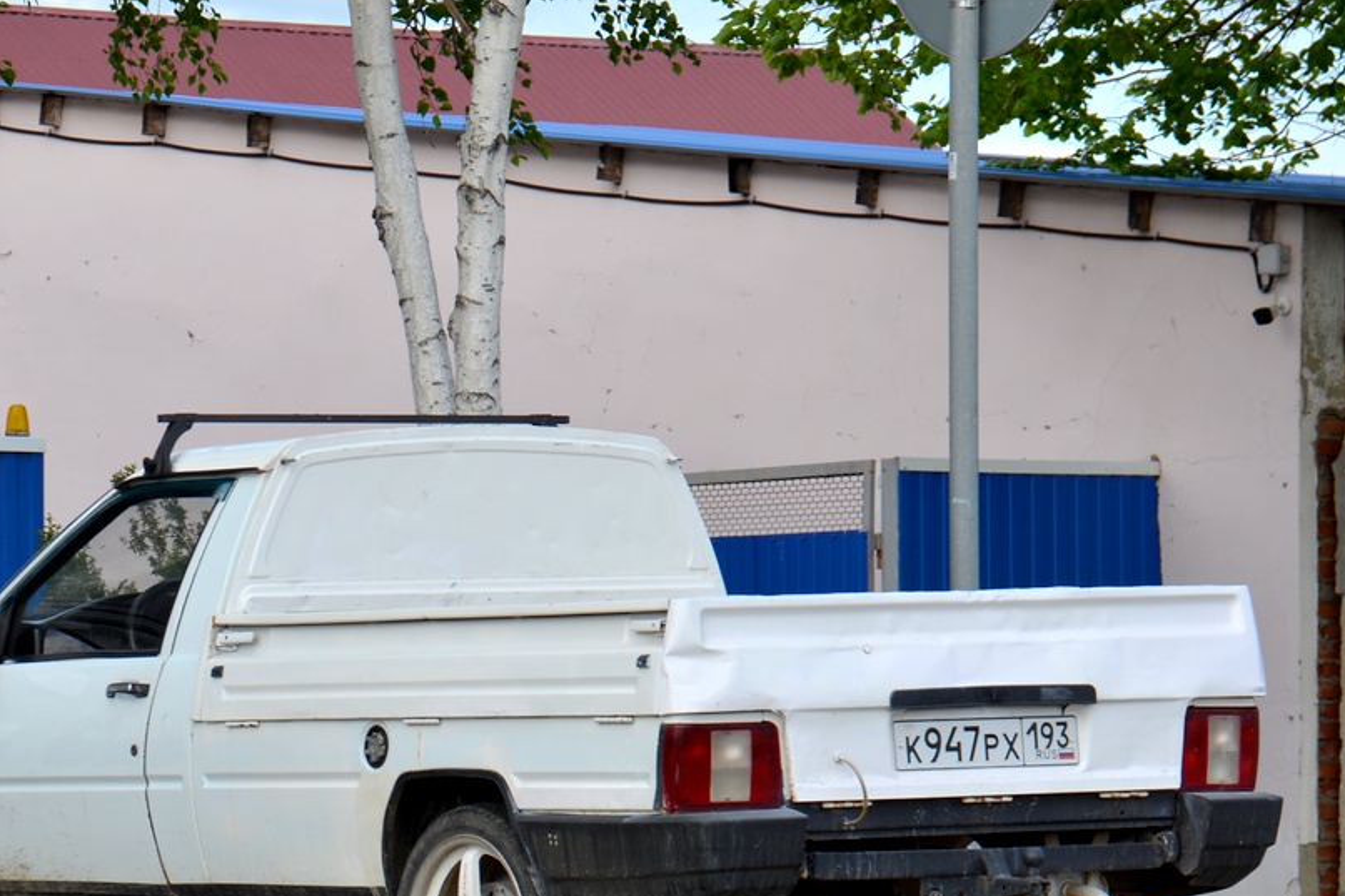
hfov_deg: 10.2
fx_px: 7508
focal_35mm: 201
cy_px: 533
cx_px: 492
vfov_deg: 6.8
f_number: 8
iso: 140
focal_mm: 90
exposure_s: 1/250
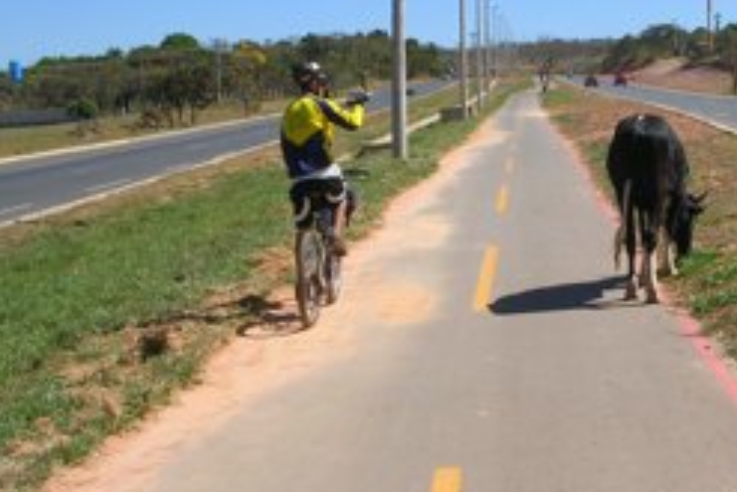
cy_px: 197
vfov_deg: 21.2
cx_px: 549
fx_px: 1311
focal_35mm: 64
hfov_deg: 30.9
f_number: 5.6
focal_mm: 5.8
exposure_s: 1/323
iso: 50
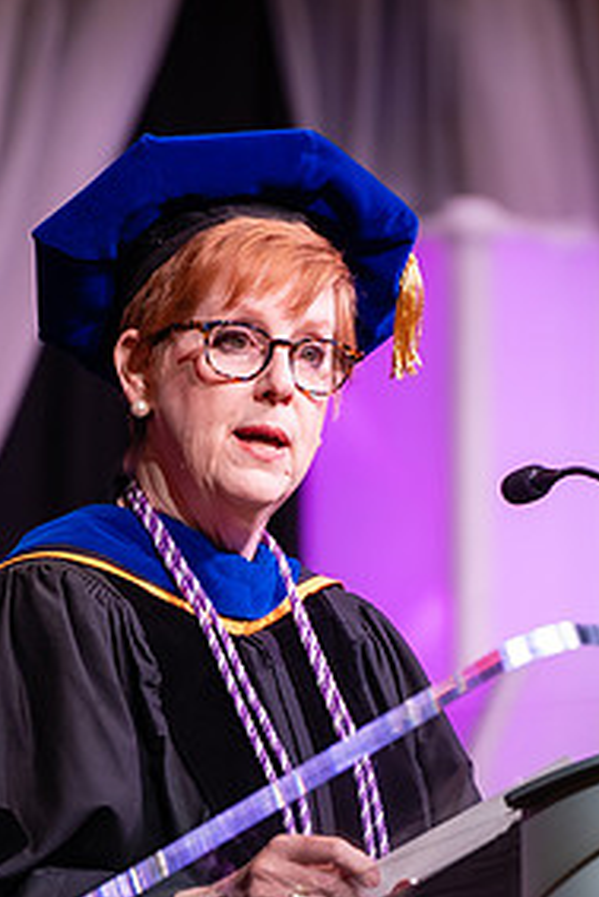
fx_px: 11566
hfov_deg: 3.0
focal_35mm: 464
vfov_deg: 4.4
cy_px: 484
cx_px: 490
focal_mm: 180
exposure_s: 1/160
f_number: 2.8
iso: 160
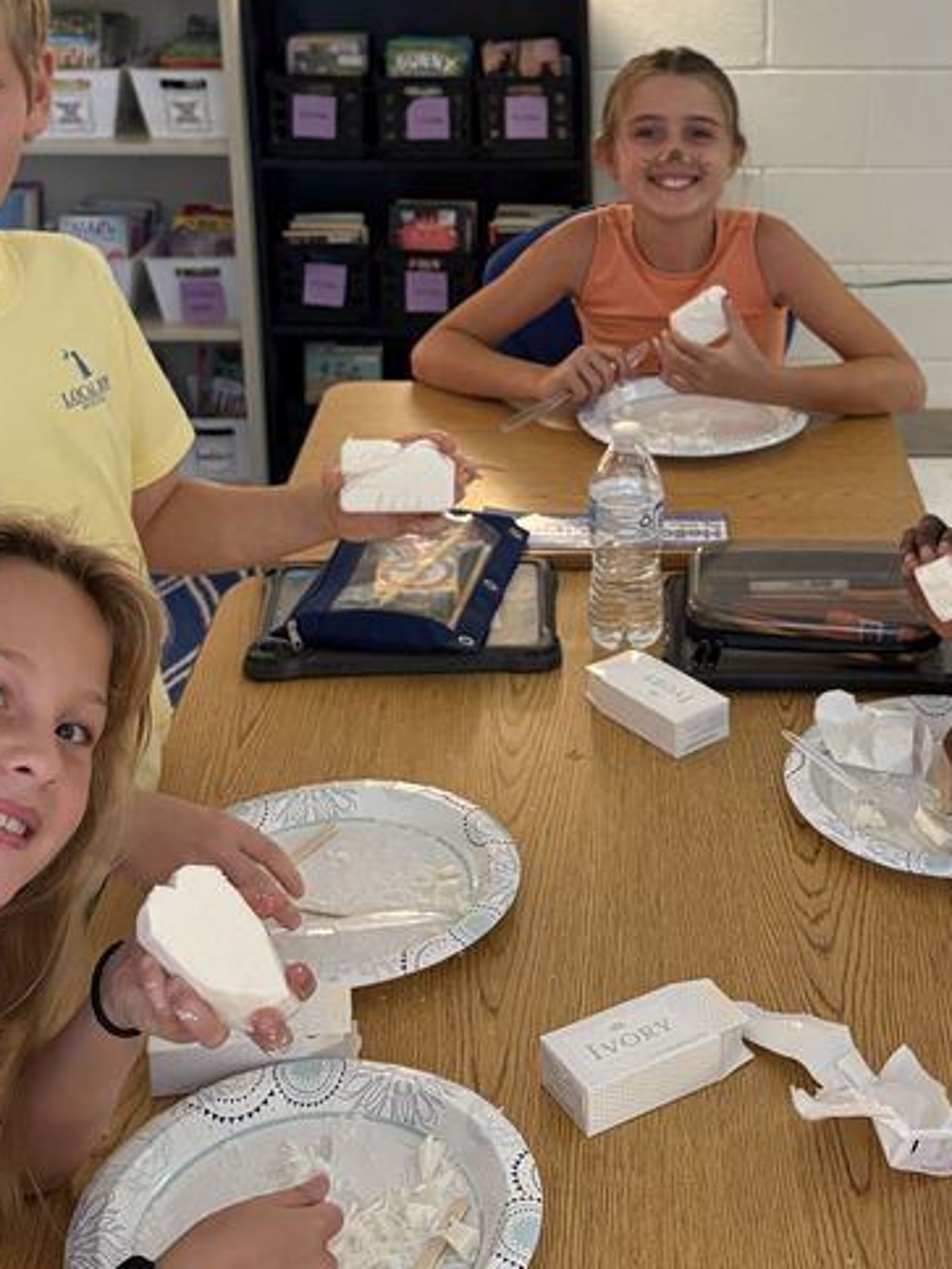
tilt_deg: -15.9
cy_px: 265
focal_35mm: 55
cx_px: 677
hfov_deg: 26.3
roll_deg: +0.2
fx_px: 2017
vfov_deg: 34.0
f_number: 1.6
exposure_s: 1/60
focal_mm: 5.96
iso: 320
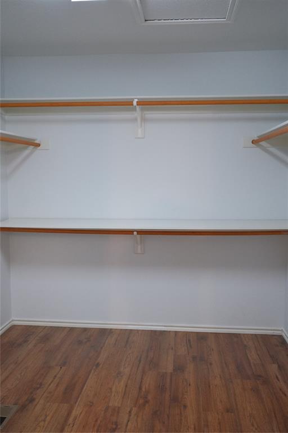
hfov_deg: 37.9
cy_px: 216
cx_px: 144
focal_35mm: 35
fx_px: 420
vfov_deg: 54.4
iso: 2000
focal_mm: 23
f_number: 2.8
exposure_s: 1/125
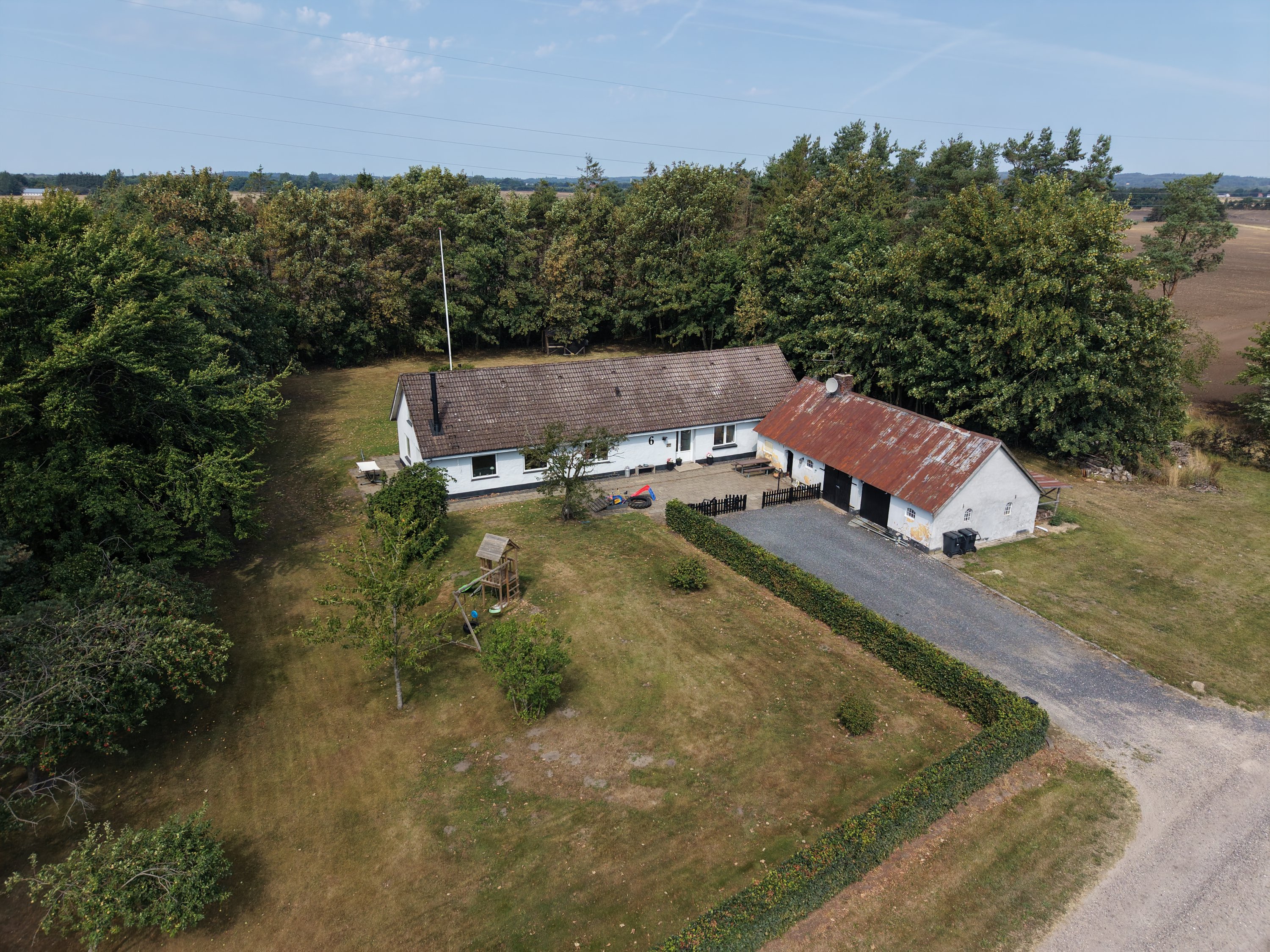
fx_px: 881
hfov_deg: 71.6
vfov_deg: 56.8
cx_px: 635
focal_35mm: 24
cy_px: 476
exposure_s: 1/640
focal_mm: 8.67
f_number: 1.8
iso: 200
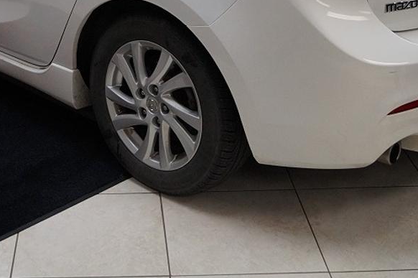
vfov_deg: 19.8
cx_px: 100
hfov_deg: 30.0
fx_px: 766
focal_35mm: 66
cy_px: -19
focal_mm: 20
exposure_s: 1/160
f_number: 4
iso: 800
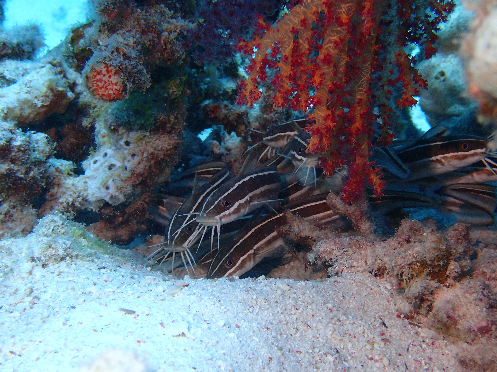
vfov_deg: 19.1
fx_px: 1106
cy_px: 186
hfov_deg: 25.3
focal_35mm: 77
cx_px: 248
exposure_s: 1/160
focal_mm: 13.65
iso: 200
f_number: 5.6
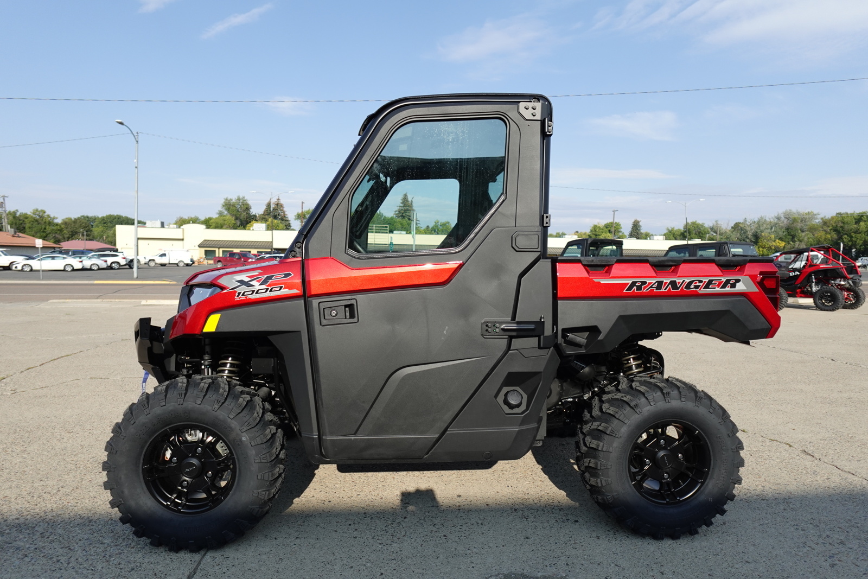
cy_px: 290
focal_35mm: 20
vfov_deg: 61.9
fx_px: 482
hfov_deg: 84.0
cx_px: 434
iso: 125
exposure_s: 1/2500
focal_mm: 7.6
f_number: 2
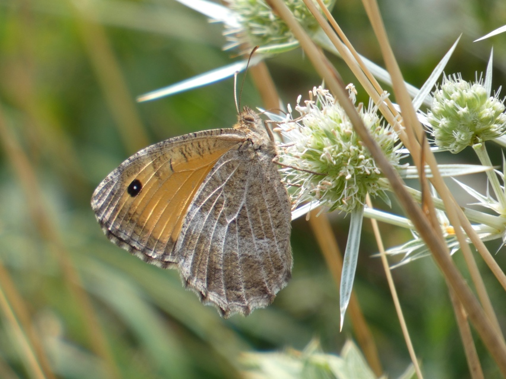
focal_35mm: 1200
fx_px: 17543
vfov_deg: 1.2
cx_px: 253
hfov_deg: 1.7
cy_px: 190
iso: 80
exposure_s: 1/250
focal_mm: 215
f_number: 5.9
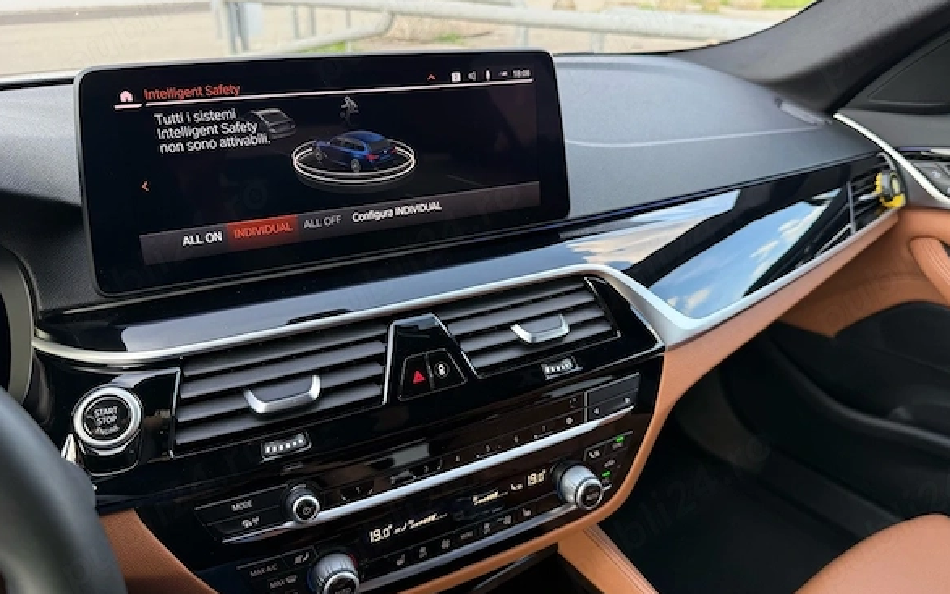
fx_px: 673
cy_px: 265
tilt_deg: -23.1
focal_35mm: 26
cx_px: 481
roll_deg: -1.4
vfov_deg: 47.5
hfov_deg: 70.4
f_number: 1.78
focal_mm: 6.76
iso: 100
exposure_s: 1/201
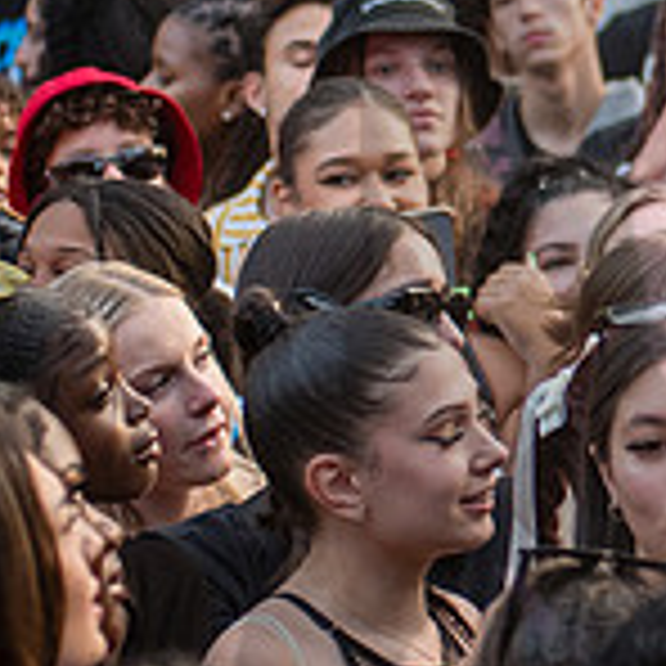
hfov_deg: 5.3
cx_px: 1242
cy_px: -13
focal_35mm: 323
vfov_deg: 5.4
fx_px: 7031
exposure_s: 1/400
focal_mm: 80
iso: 1000
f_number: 3.5
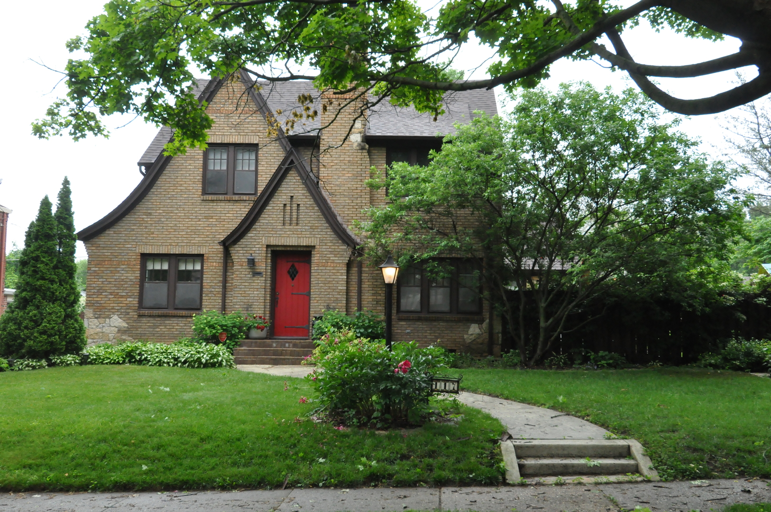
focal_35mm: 36
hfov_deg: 53.2
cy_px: 256
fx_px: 770
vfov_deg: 36.8
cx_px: 386
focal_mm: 24
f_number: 8
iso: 2000
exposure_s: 1/250
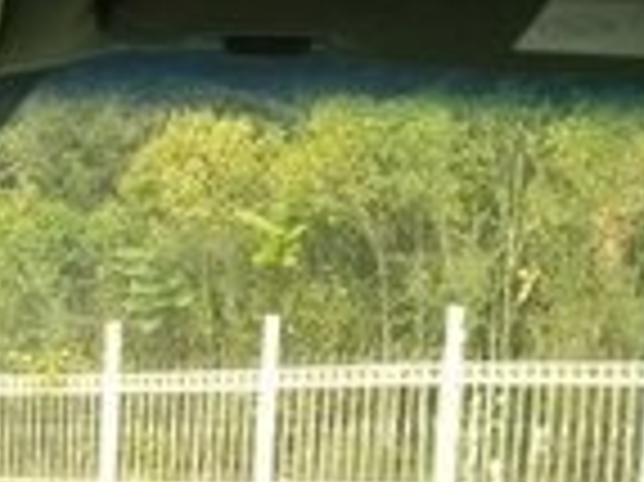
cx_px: -545
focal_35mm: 97
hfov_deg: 16.6
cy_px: 876
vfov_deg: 13.6
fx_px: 1803
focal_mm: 3.57
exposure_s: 1/105
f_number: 2
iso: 100
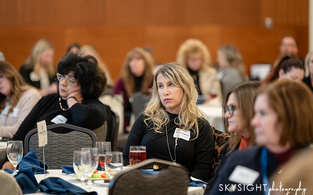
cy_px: 96
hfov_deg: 11.8
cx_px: 157
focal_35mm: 178
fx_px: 1518
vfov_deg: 7.4
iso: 3200
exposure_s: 1/250
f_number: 2.8
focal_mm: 170
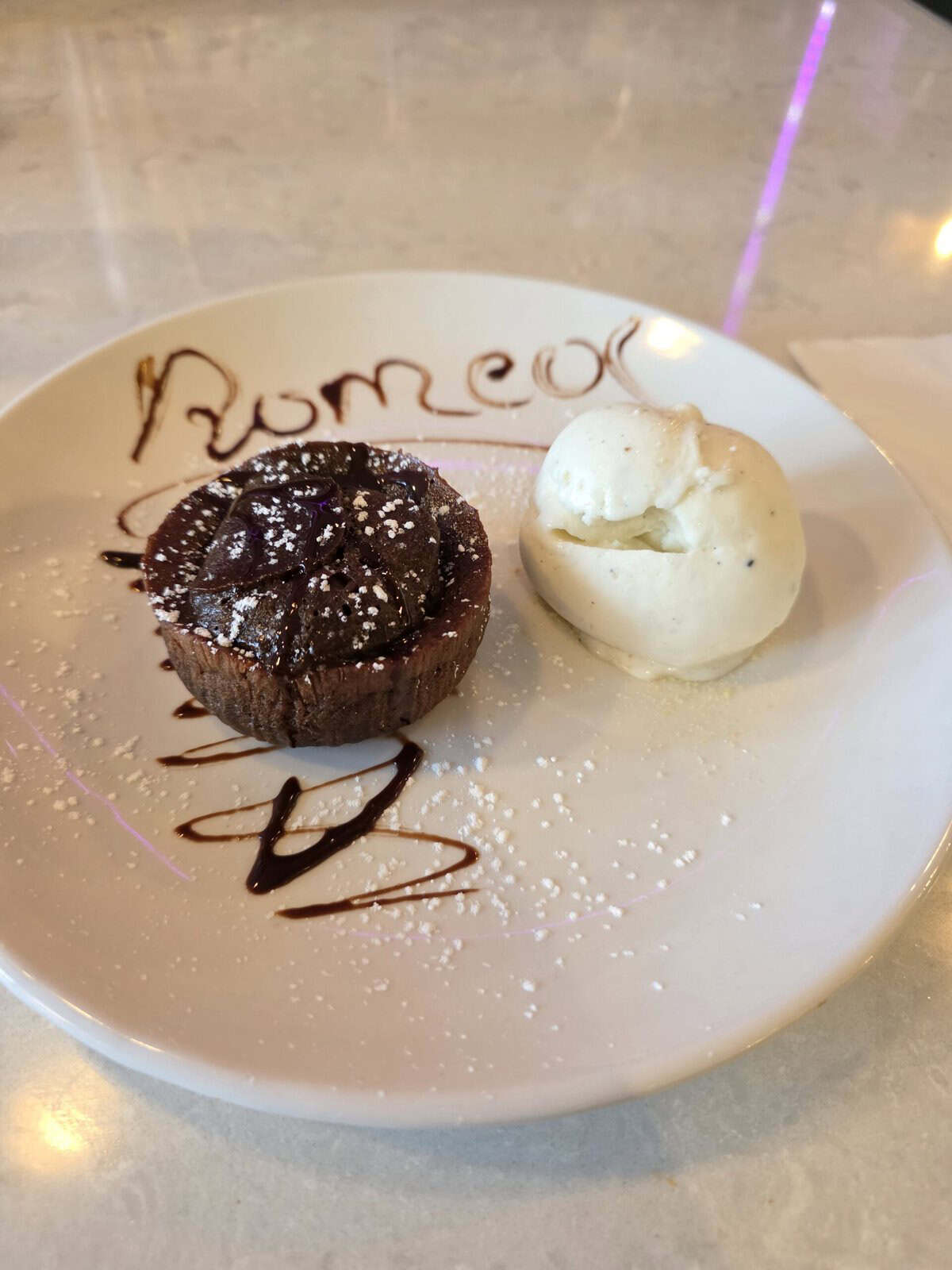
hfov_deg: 58.9
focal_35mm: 23
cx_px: 476
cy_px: 635
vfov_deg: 73.9
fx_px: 843
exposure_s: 1/120
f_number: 1.7
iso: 1250
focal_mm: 6.3
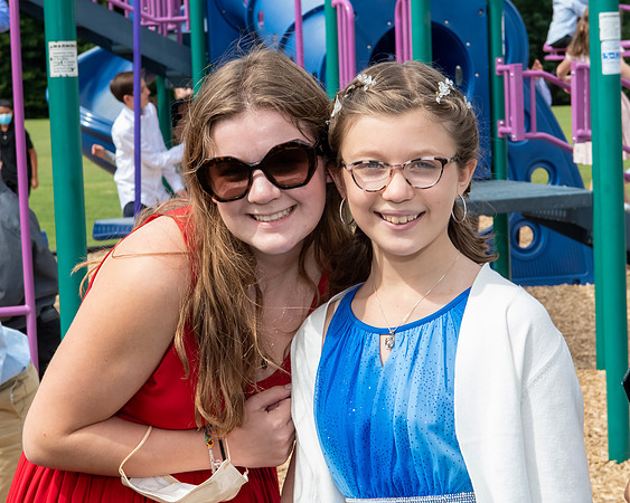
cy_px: 224
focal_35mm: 103
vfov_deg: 15.0
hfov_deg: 18.7
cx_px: 331
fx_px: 1918
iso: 500
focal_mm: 55
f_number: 11
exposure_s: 1/250
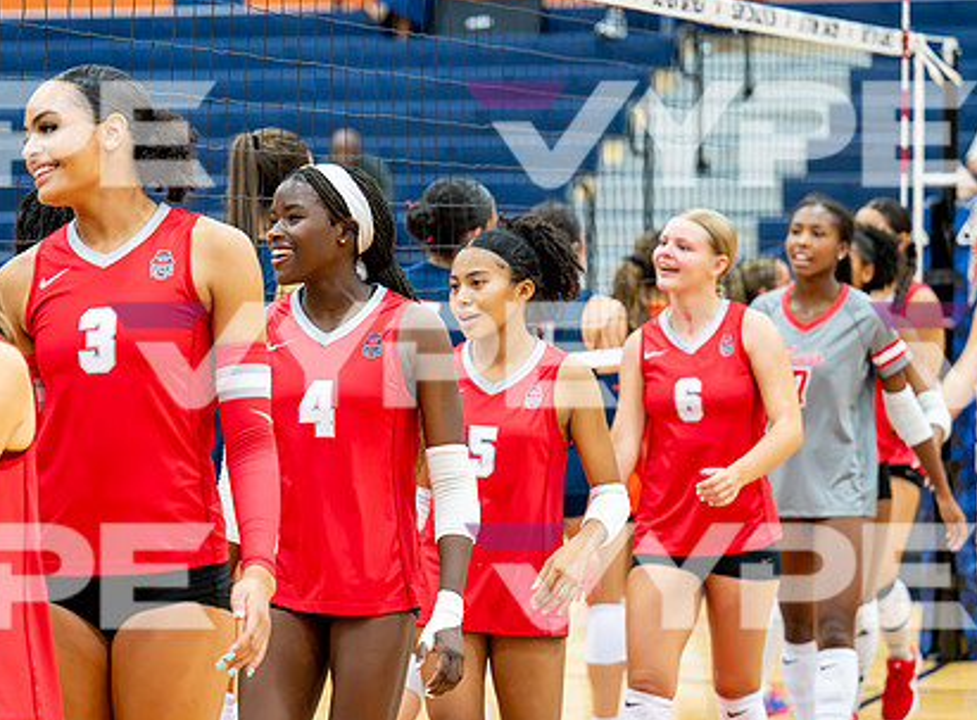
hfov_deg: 14.6
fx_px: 3815
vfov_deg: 10.8
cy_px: 413
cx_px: 364
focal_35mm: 136
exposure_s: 1/800
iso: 6400
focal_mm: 90
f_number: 2.8
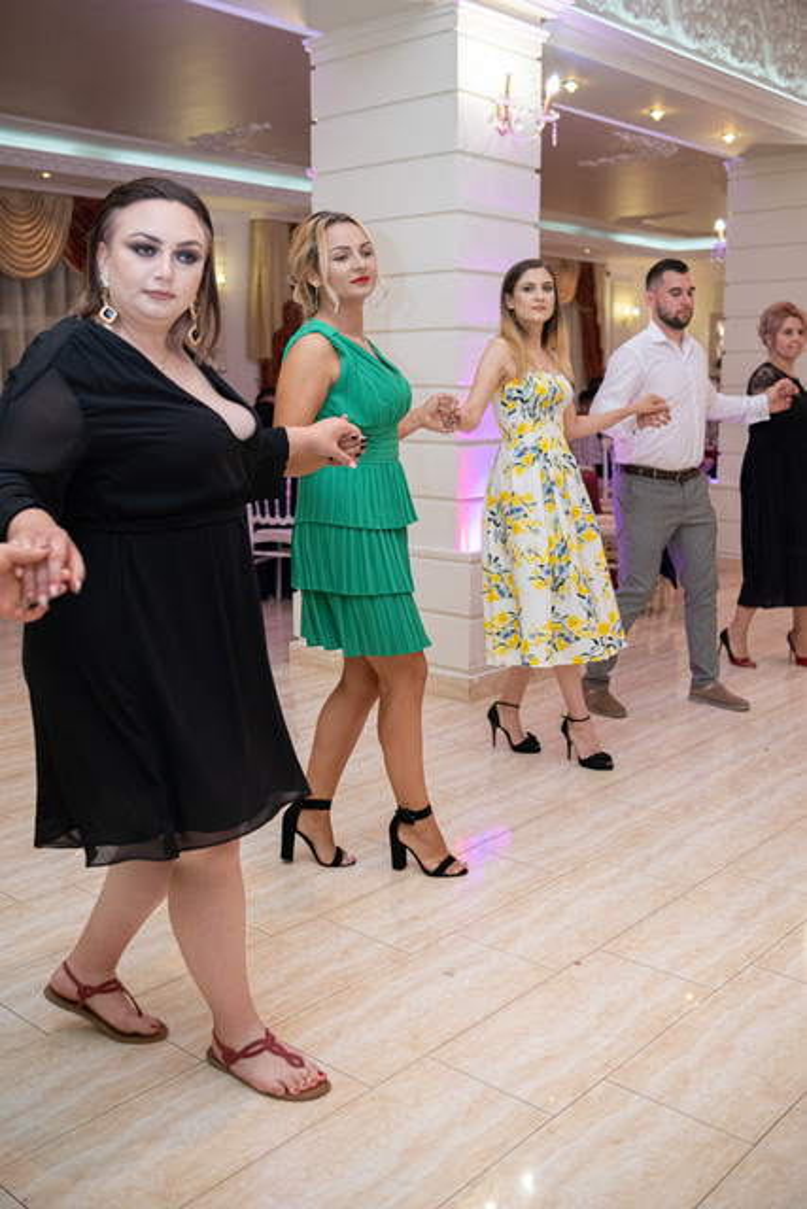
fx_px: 1176
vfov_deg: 54.4
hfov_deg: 37.9
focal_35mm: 35
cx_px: 404
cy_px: 604
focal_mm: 23
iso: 800
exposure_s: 1/125
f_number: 2
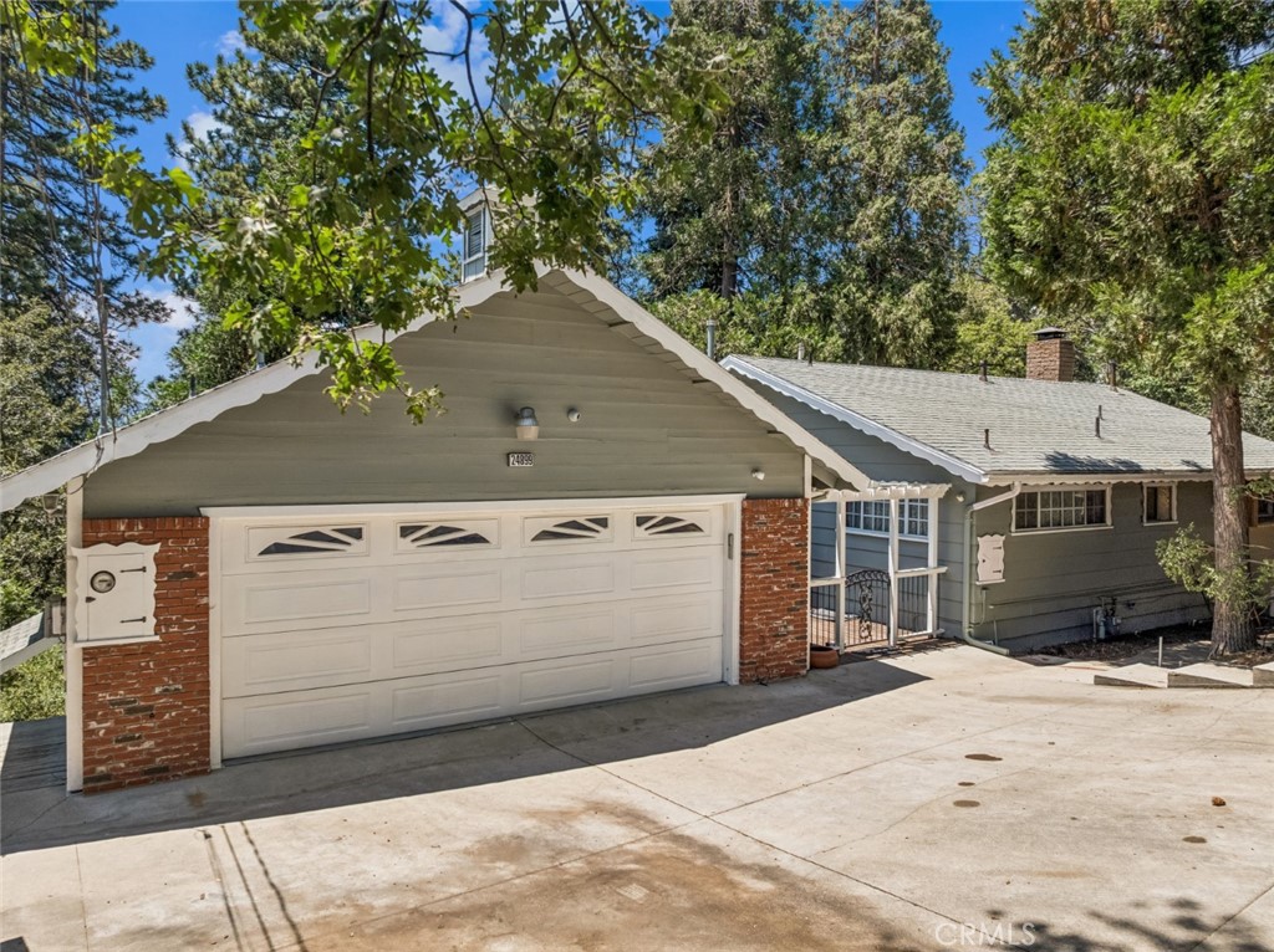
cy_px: 476
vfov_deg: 56.7
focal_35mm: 24
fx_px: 882
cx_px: 637
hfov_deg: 71.6
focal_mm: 12.3
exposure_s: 1/60
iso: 110
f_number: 2.8
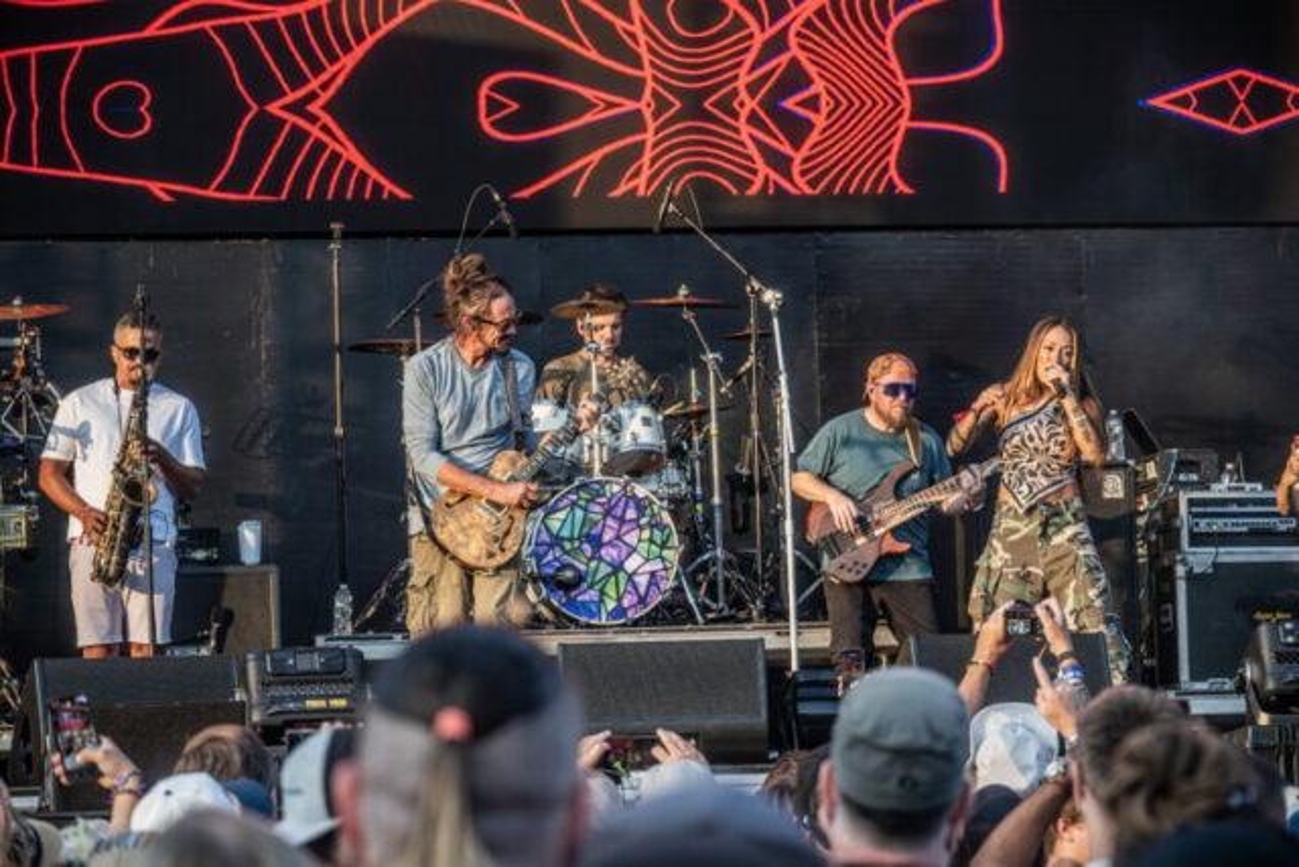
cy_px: 434
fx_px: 5413
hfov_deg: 13.7
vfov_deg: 9.2
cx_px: 650
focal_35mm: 150
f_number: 7.1
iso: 400
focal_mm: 150
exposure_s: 1/160
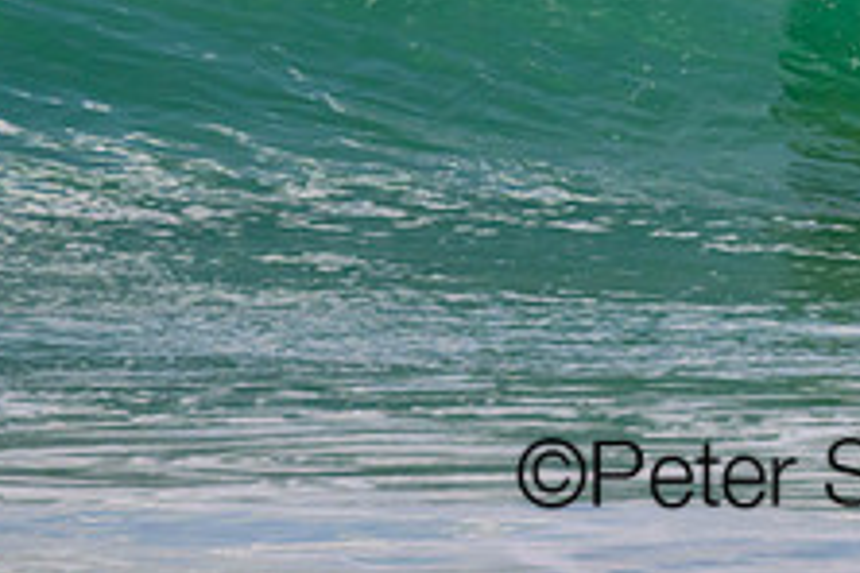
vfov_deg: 0.5
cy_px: -347
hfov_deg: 0.8
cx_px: 925
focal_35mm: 2603
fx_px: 62178
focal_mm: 800
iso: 1250
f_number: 11
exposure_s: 1/2000
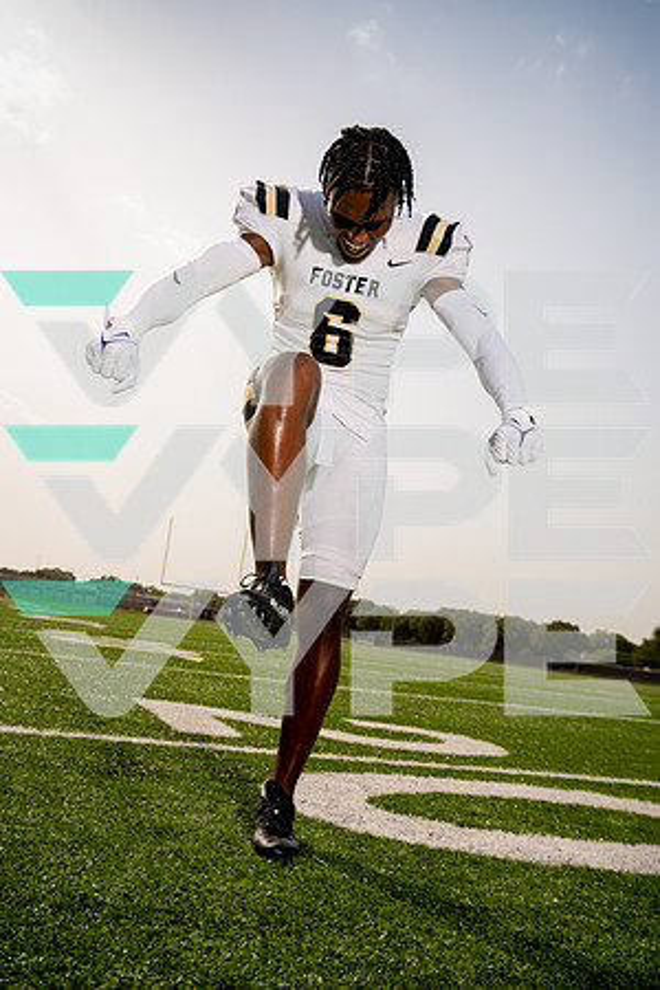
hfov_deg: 40.0
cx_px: 330
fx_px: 907
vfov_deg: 57.2
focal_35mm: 33
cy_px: 495
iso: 100
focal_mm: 33
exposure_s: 1/1250
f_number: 4.5
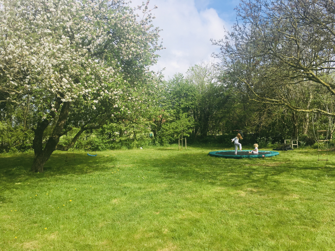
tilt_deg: +0.4
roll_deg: +0.7
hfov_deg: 61.7
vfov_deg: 48.2
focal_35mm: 29
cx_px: 168
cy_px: 126
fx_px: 281
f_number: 2.2
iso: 25
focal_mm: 4.15
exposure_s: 1/1425
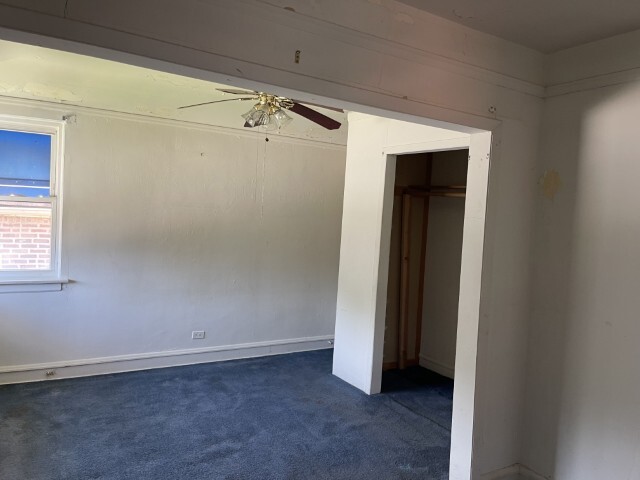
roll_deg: -3.8
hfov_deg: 69.4
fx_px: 462
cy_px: 240
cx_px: 320
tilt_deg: -1.5
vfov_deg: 54.9
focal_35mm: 25
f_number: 1.6
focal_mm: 5.1
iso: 125
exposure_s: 1/97
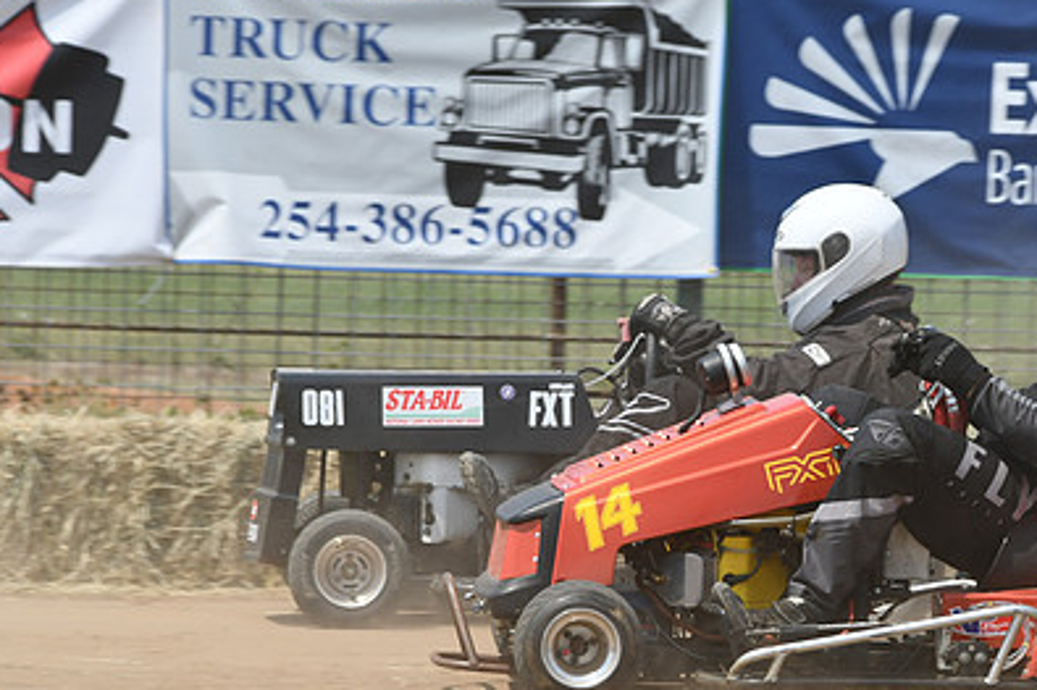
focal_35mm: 385
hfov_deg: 5.4
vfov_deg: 3.6
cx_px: 683
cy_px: 387
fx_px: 11085
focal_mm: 175
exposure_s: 1/500
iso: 125
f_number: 8
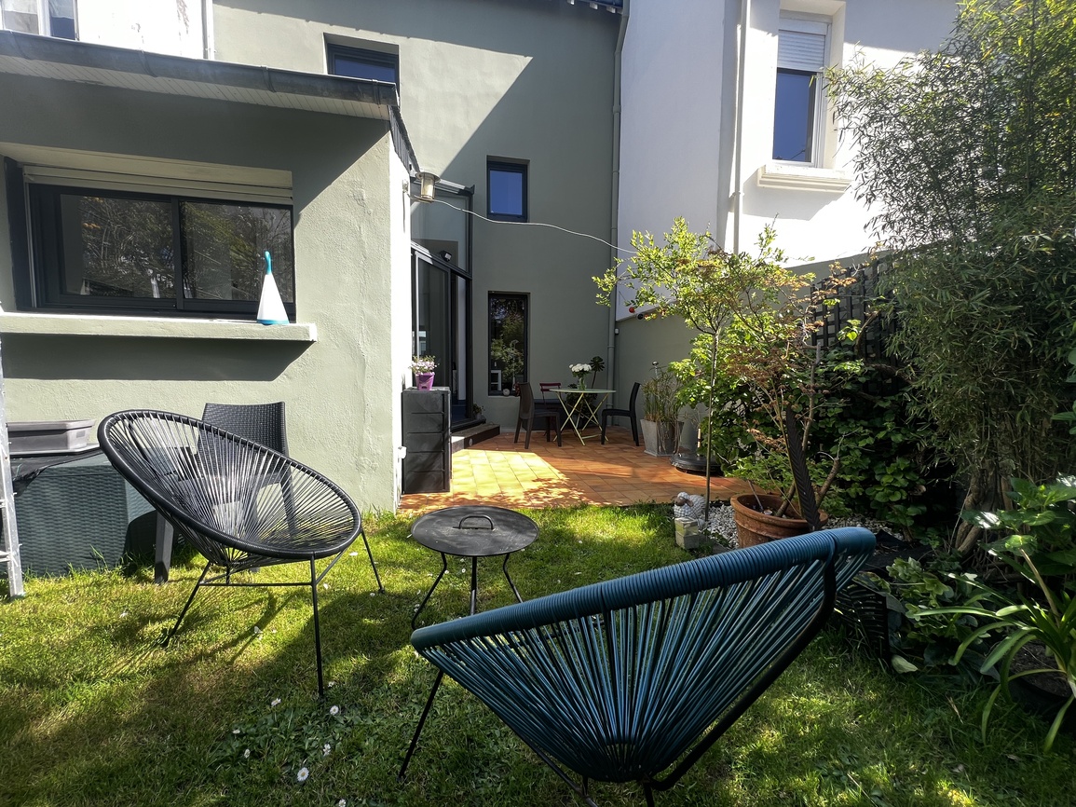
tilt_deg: -4.5
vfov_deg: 89.9
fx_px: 404
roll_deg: -0.6
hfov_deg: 106.2
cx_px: 538
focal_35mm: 13
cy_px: 404
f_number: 1.8
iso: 32
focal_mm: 1.57
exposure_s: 1/111
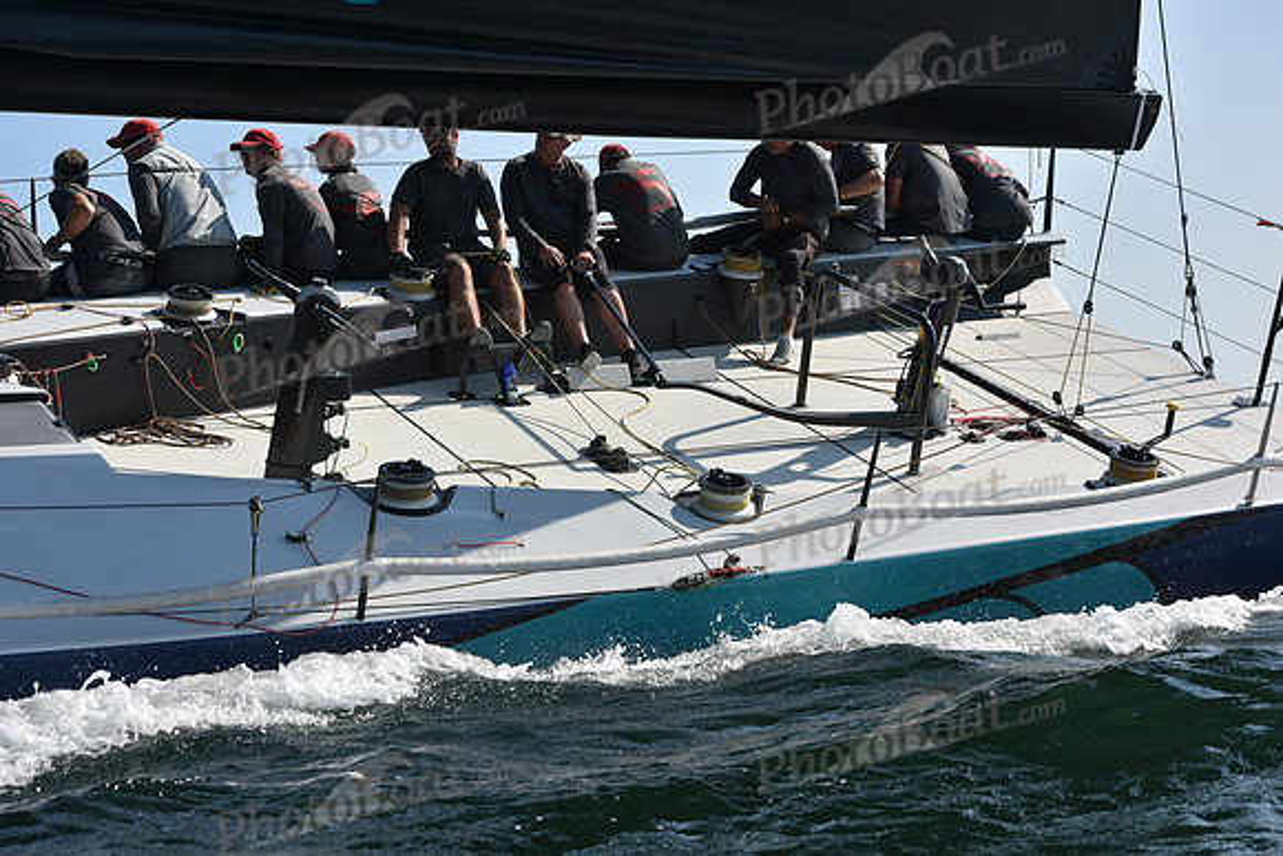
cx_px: 642
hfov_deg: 28.8
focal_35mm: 70
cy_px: 428
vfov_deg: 19.5
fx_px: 2495
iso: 320
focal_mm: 70
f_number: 8
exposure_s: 1/1600
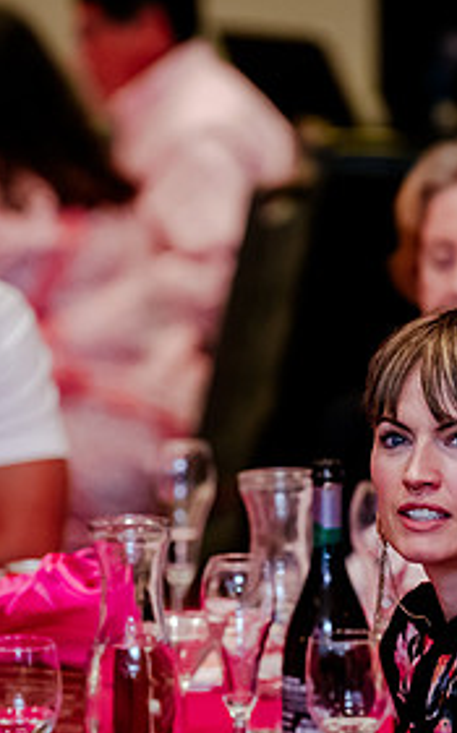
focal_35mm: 368
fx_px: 7352
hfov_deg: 3.6
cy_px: 432
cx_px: 225
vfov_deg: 5.7
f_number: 2.8
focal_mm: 170
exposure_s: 1/160
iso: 5000
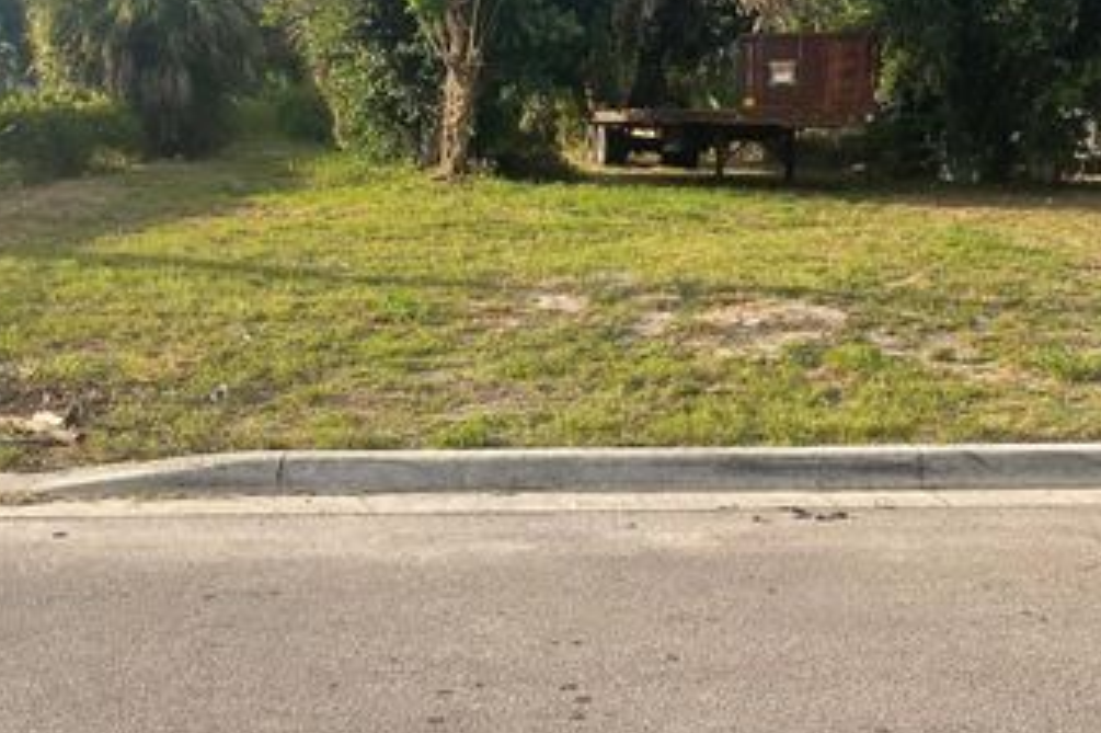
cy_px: 380
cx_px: 611
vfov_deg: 29.8
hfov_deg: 43.6
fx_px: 1376
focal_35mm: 45
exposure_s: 1/580
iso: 16
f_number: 1.8
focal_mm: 3
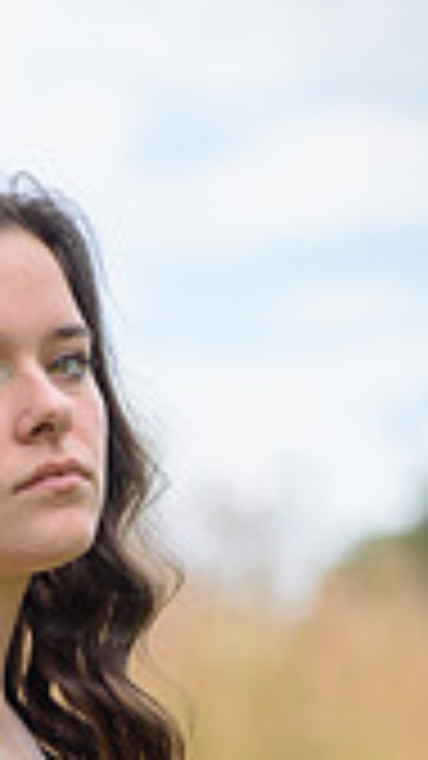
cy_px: 756
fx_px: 4784
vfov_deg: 9.0
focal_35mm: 237
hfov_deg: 5.1
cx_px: -27
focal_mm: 85
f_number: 2.8
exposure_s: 1/1000
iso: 160
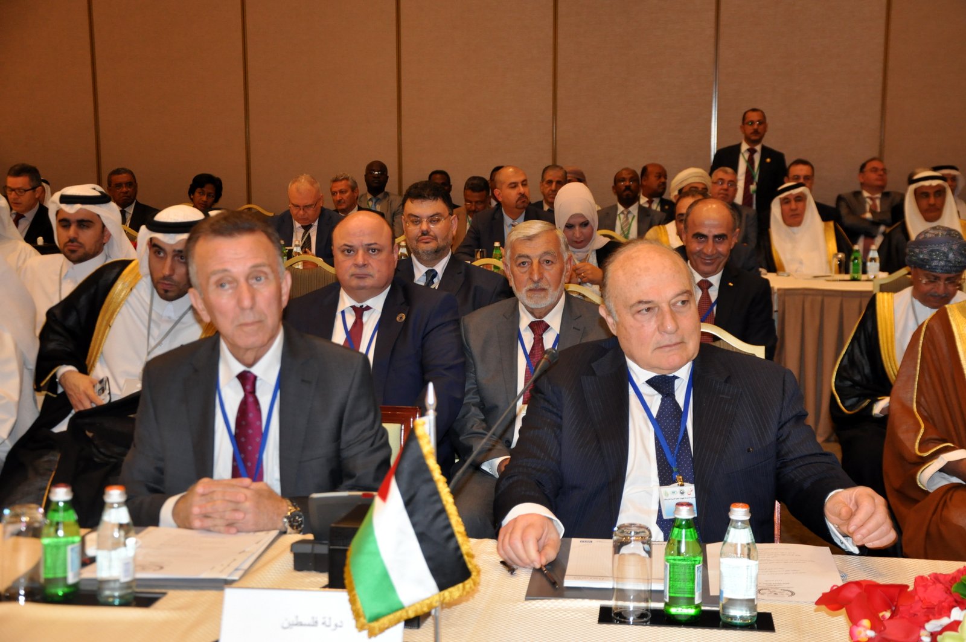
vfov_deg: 23.7
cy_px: 321
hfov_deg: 35.1
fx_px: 1528
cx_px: 483
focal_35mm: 57
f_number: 4.5
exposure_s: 1/60
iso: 800
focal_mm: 38
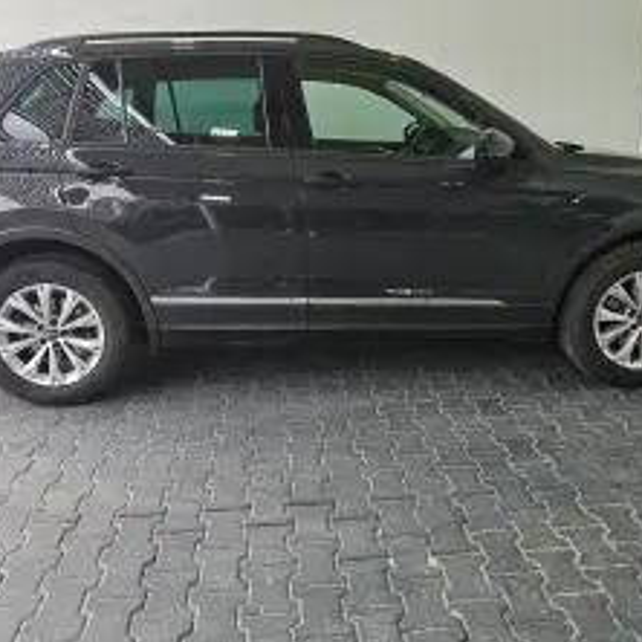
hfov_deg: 49.7
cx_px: 321
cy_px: 295
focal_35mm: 33
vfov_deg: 49.7
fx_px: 692
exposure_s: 1/190
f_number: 1.7
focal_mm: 6.3
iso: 32
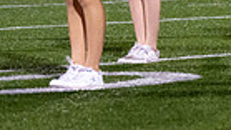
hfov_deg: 5.8
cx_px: 328
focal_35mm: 370
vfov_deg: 3.2
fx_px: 2265
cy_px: -179
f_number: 2.8
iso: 2000
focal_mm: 70
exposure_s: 1/1000
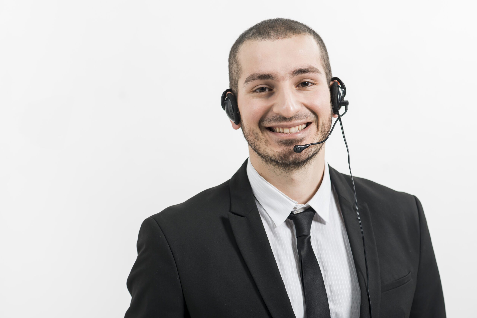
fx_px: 1127
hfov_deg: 23.9
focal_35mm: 85
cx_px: 238
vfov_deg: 16.1
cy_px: 159
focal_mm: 85
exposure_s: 1/160
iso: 160
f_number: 4
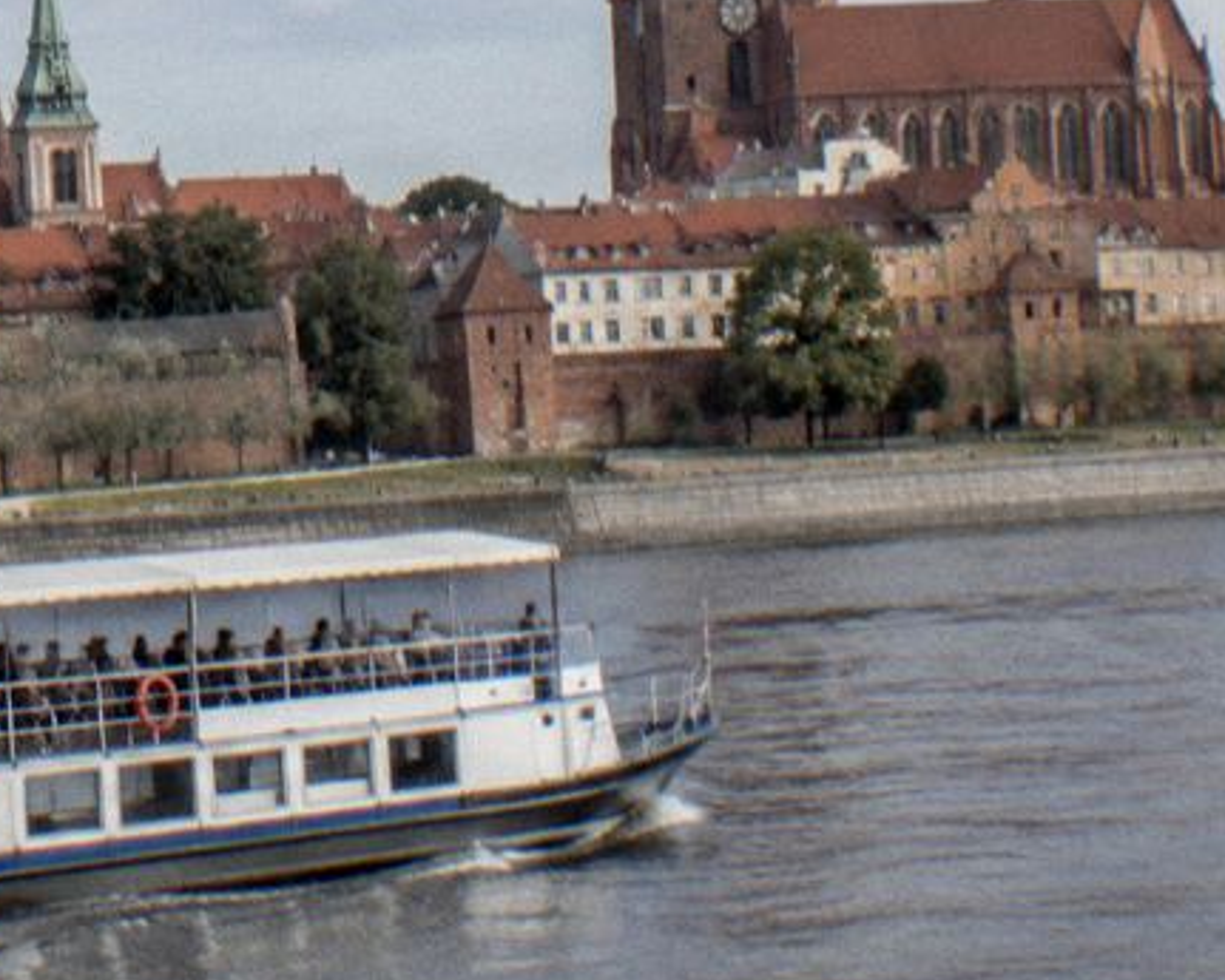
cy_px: 327
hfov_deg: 21.9
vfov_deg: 17.6
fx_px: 3155
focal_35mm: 87
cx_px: 742
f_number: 8
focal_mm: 40
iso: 160
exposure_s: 1/320
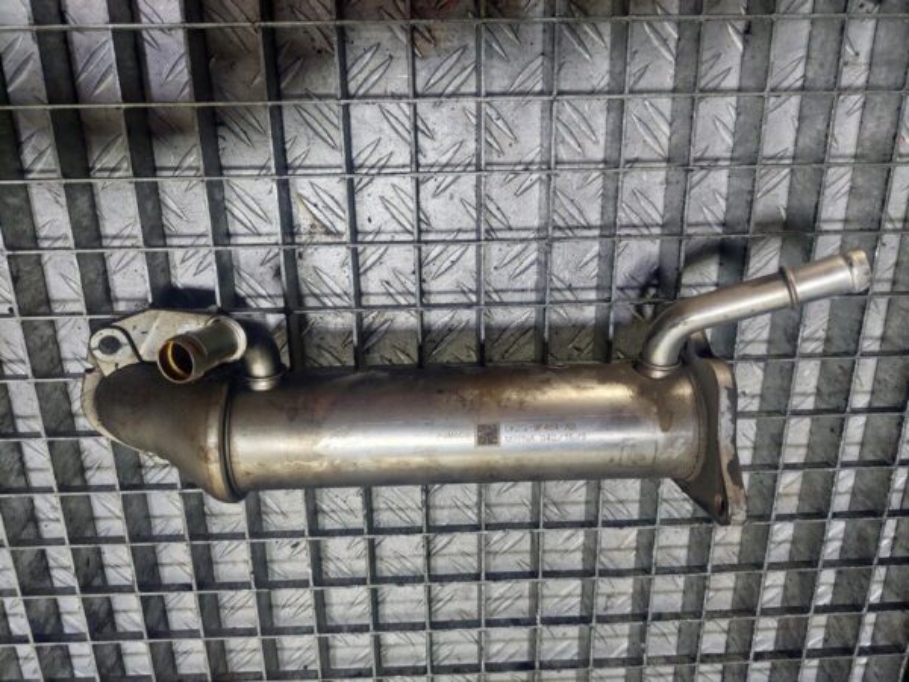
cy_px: 341
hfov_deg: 69.4
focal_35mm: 25
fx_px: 656
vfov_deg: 54.9
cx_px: 454
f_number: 1.8
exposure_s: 1/50
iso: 80
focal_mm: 5.23
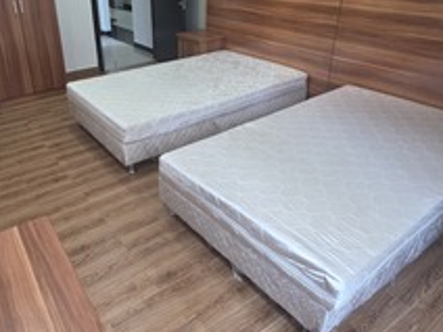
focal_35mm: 28
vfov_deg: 49.2
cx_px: 168
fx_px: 358
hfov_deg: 62.6
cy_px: 122
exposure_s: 1/100
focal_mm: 2.2
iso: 320
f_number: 1.9
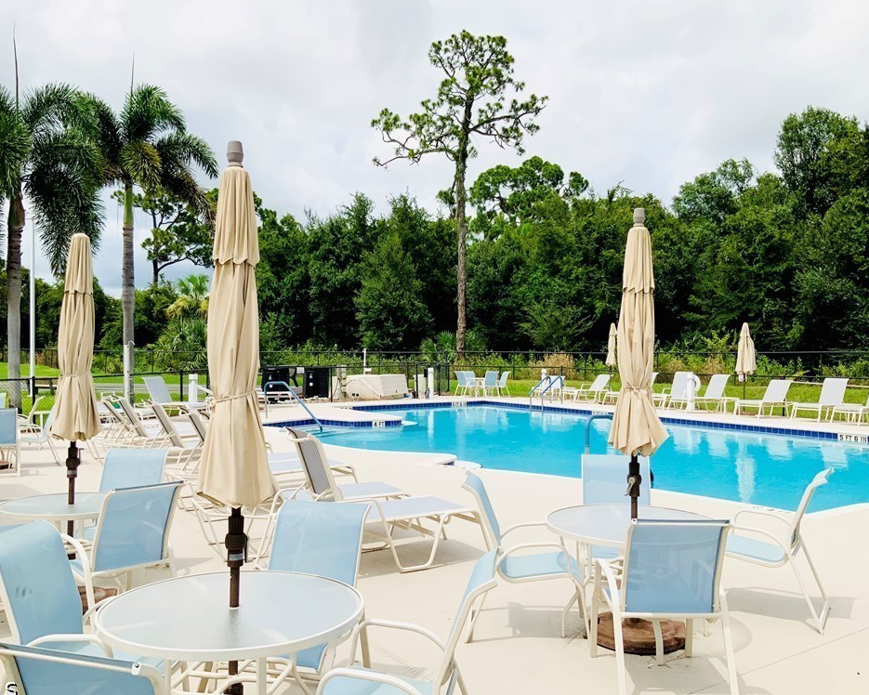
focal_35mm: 31
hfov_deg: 57.1
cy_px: 348
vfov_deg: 47.1
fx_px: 797
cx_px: 405
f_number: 1.8
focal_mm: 3
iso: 16
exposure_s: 1/3125
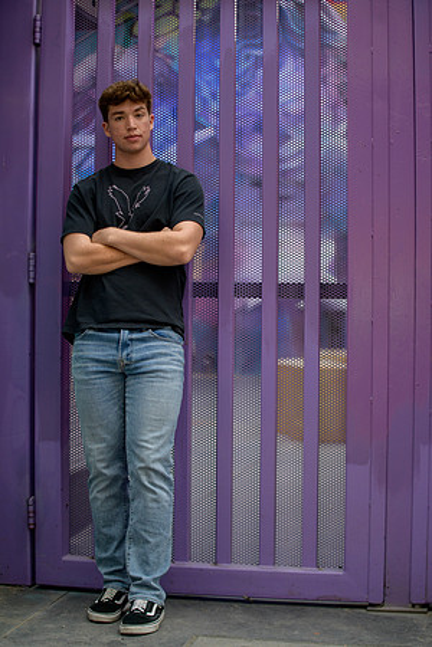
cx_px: 216
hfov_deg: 19.5
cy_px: 324
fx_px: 1260
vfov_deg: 28.8
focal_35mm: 70
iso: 250
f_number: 2.8
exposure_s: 1/400
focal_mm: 70
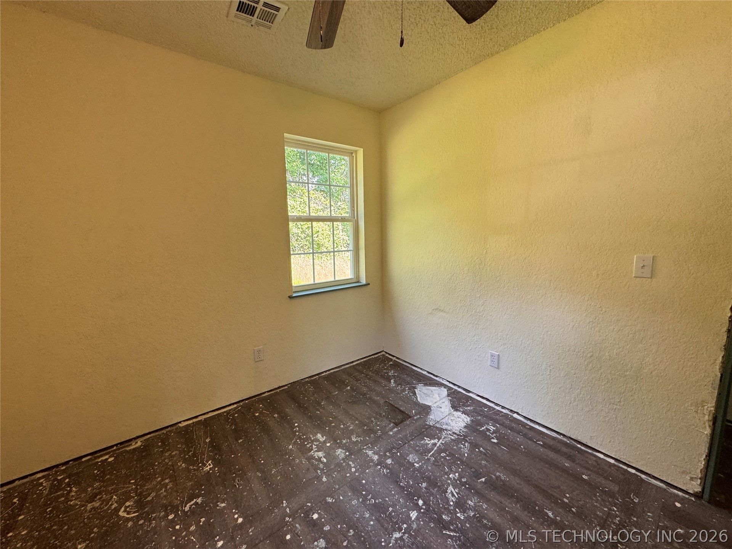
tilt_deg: -9.2
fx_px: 296
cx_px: 366
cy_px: 274
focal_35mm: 14
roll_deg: +0.2
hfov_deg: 102.1
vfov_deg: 85.7
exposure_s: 1/120
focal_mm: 2.22
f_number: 2.2
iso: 160
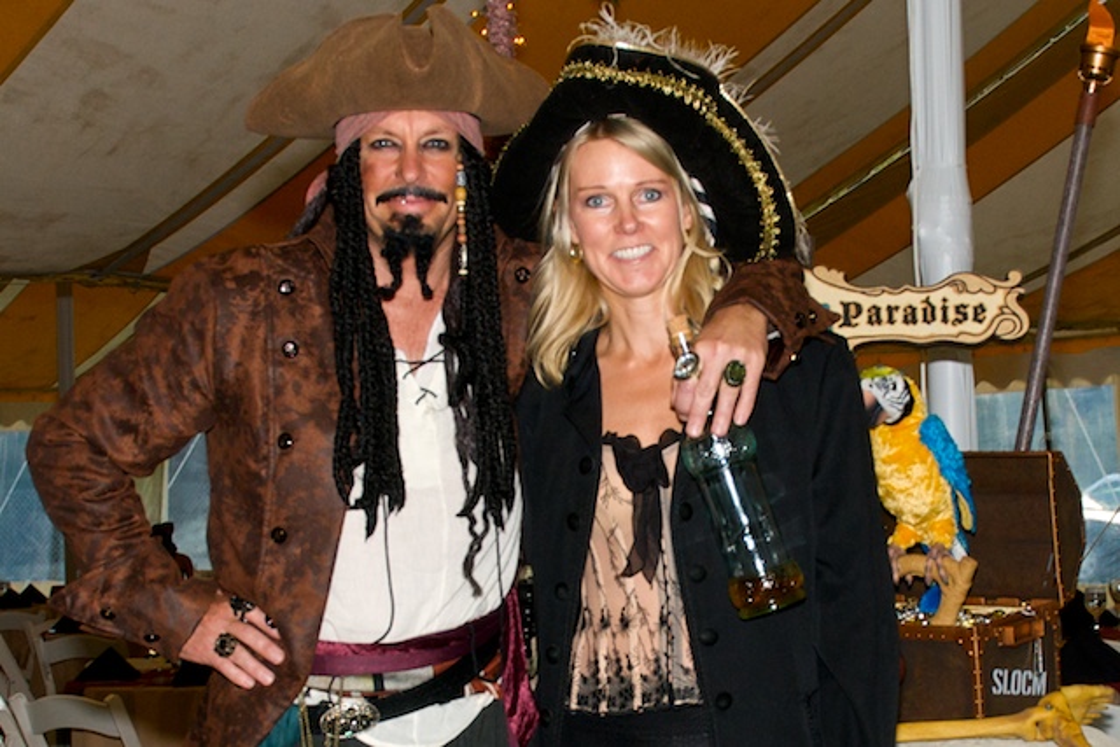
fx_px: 840
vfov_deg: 48.0
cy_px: 374
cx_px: 560
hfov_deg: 67.4
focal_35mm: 27
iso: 250
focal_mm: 18
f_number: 7.1
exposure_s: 1/100
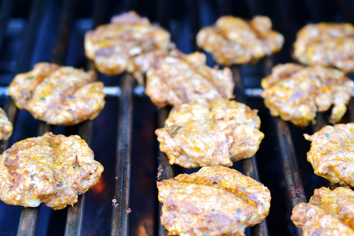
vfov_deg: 15.7
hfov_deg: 23.4
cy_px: 165
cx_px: 197
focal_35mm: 87
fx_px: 856
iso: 800
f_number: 3.5
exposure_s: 1/50
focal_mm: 40
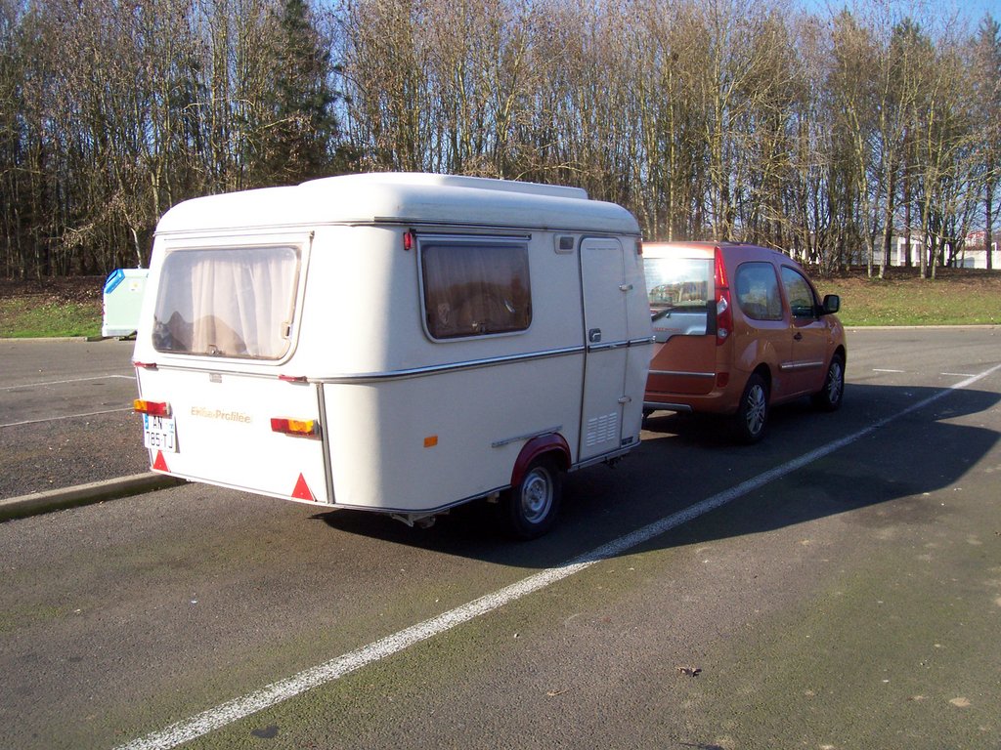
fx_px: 983
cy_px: 375
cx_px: 500
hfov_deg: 54.0
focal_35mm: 34
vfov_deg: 41.8
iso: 80
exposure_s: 1/242
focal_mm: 5.6
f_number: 5.1
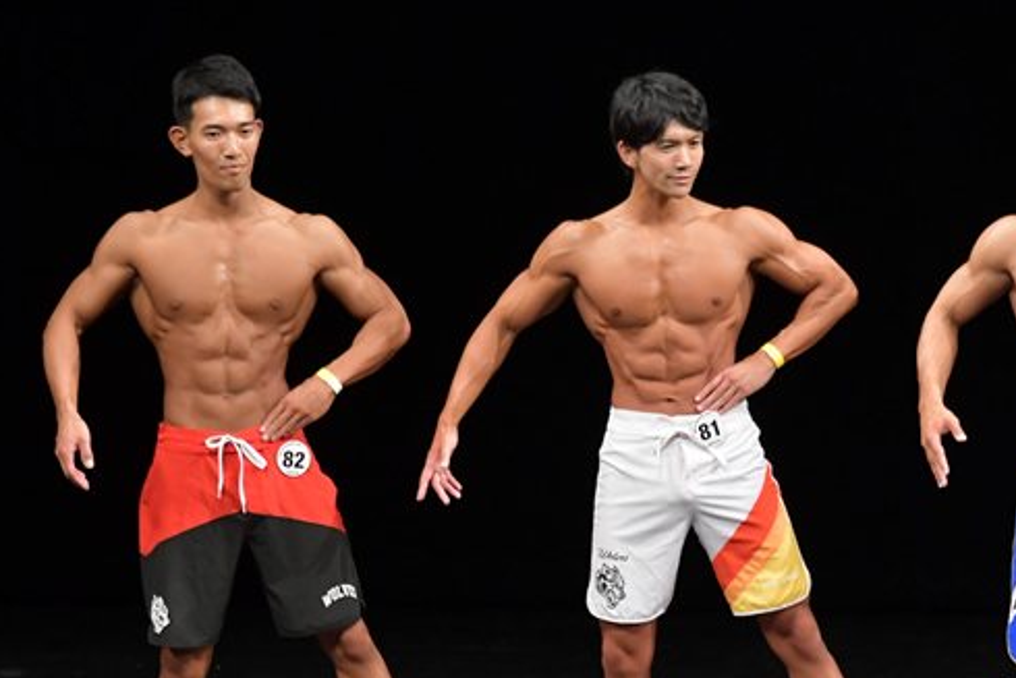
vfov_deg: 3.4
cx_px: 559
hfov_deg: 5.1
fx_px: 11376
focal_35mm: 403
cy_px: 483
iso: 3200
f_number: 5.6
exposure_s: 1/400
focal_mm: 170
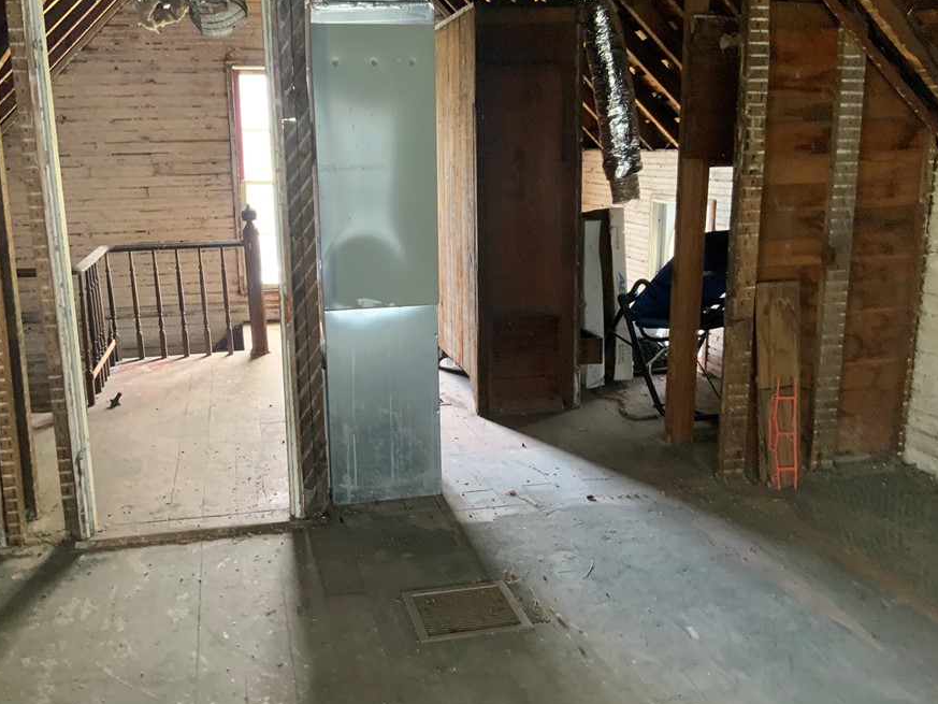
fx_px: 921
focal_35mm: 34
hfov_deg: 53.8
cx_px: 416
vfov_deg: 41.8
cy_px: 322
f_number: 1.8
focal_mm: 3
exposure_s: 1/60
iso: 250
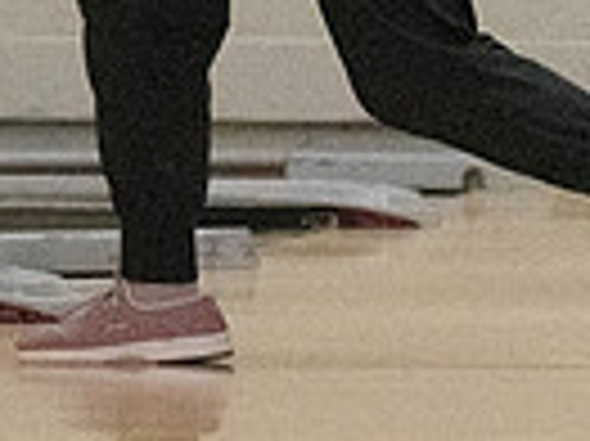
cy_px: -194
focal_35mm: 766
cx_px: 95
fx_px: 13044
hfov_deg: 2.6
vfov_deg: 1.9
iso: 10000
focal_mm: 120
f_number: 4
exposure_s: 1/1250
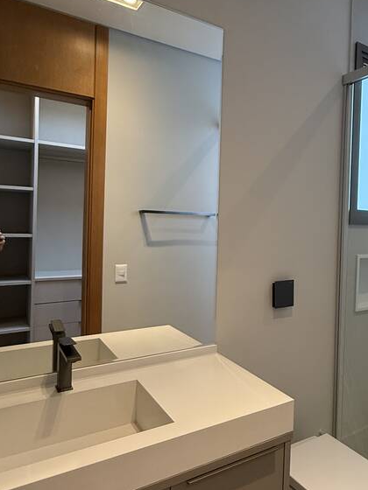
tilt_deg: -0.8
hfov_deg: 49.6
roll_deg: -2.7
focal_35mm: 27
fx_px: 383
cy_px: 236
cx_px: 268
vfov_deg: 65.3
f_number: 2.2
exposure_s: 1/120
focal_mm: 2.22
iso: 200
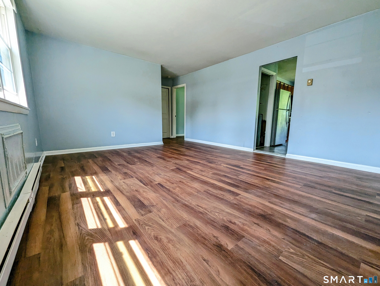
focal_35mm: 13
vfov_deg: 90.1
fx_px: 143
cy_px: 143
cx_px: 190
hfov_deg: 106.1
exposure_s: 1/90.1
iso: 217
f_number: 2.2
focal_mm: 1.95
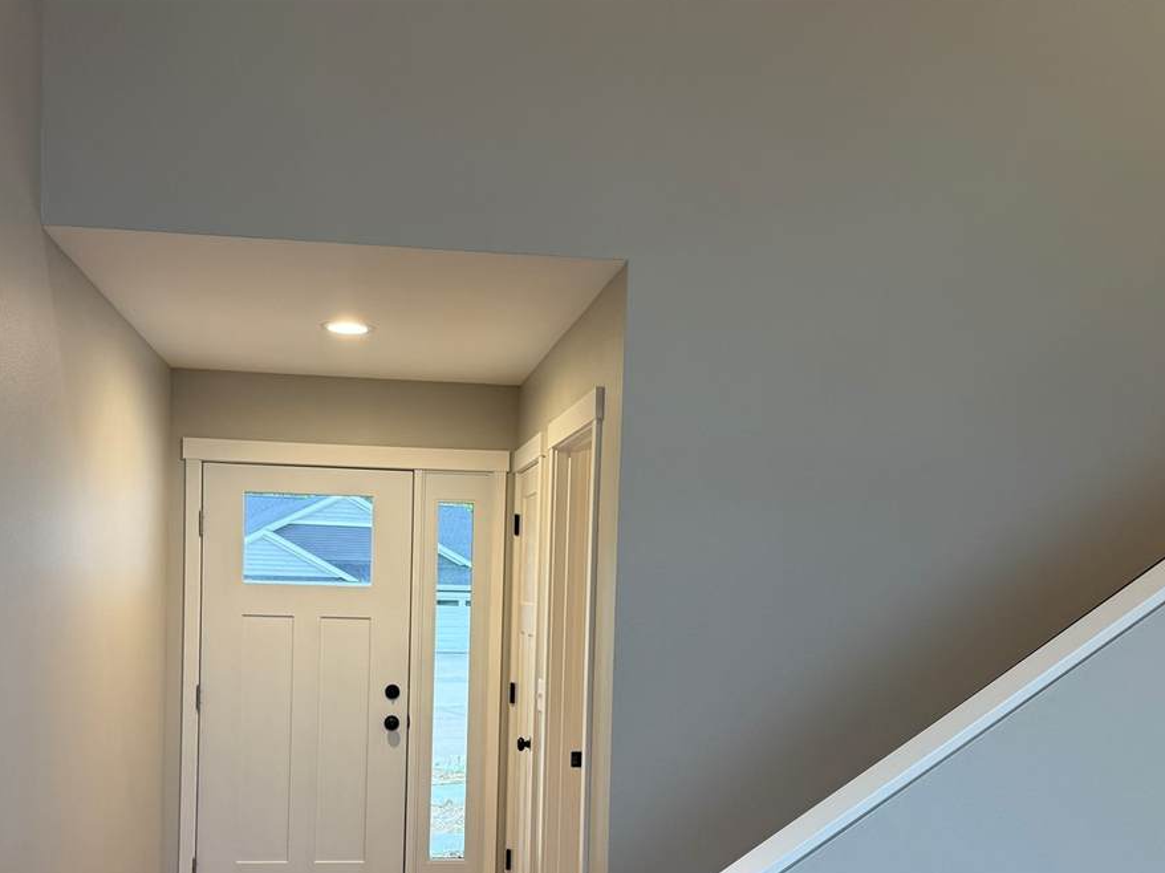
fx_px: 1178
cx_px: 486
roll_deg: -1.9
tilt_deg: -1.8
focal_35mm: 35
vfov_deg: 39.8
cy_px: 628
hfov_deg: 52.4
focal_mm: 6.76
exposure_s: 1/120
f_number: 1.78
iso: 100
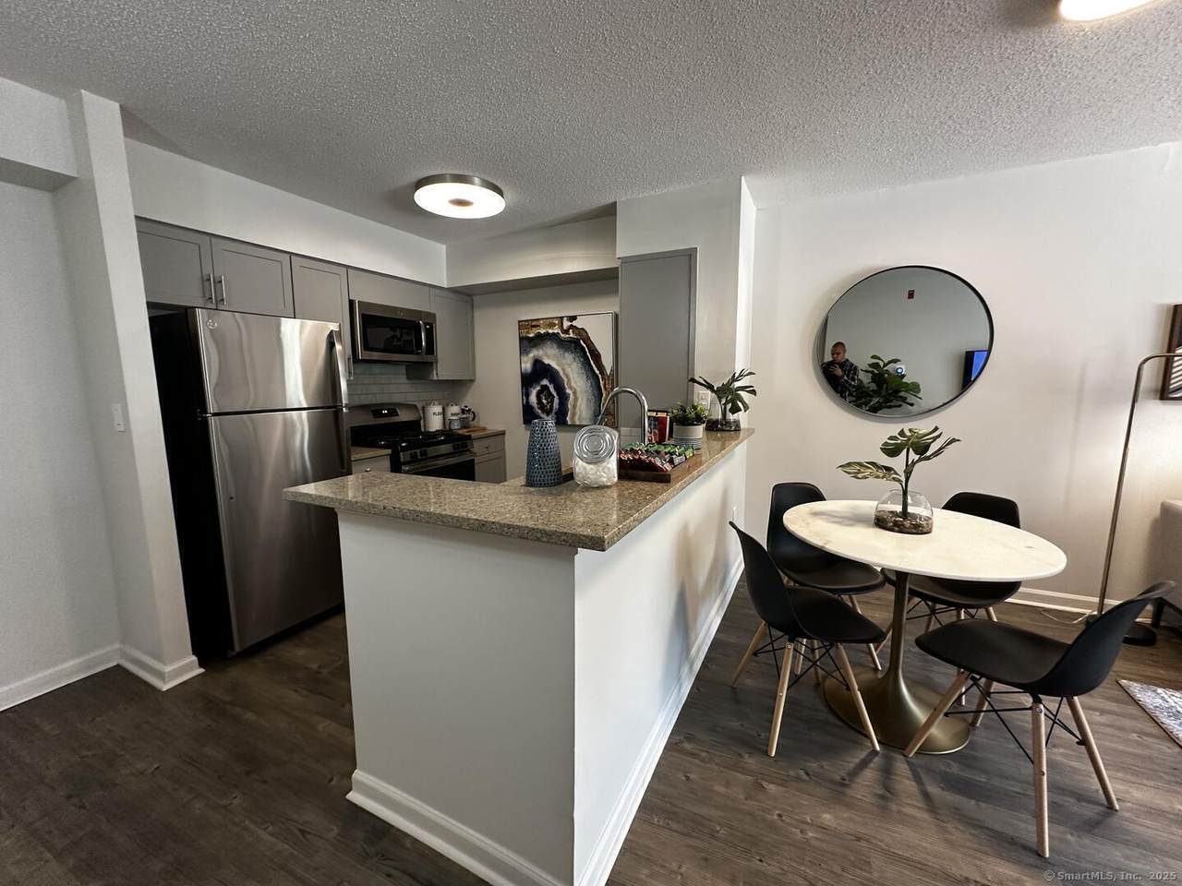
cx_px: 591
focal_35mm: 14
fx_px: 478
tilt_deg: -7.9
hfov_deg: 102.1
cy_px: 443
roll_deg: +0.7
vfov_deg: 85.7
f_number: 2.2
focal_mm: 2.22
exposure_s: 1/60
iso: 200
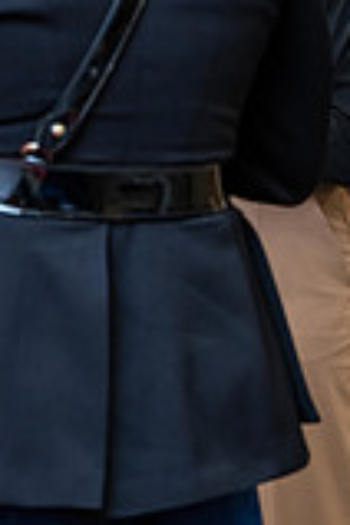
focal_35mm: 204
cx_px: -119
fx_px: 2975
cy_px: -3
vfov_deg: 10.0
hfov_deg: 6.7
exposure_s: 1/200
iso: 1600
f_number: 2.8
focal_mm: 72
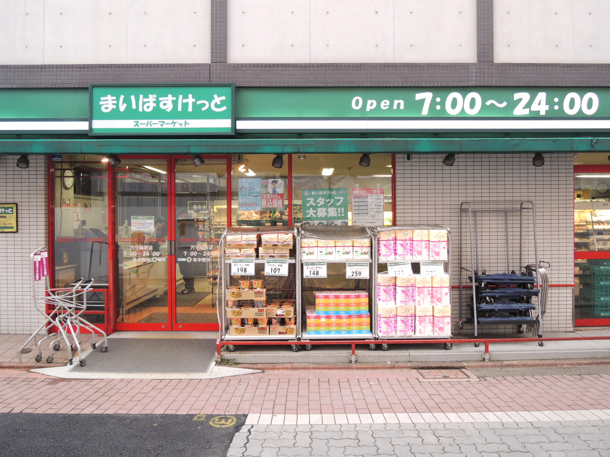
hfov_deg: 71.6
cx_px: 305
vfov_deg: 56.8
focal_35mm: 24
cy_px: 228
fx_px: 423
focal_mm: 4.3
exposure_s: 1/50
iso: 100
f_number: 2.8
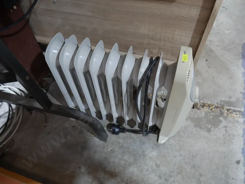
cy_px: 92
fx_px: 198
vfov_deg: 49.8
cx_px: 122
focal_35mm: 28
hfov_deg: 63.4
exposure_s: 1/60
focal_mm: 14
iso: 800
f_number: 3.5
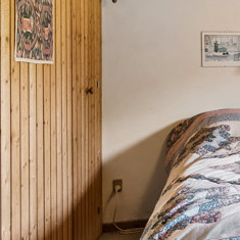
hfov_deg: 24.0
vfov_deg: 30.1
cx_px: 359
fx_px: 443
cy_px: 76
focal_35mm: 56
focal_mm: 13
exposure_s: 1/4
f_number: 8
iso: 200
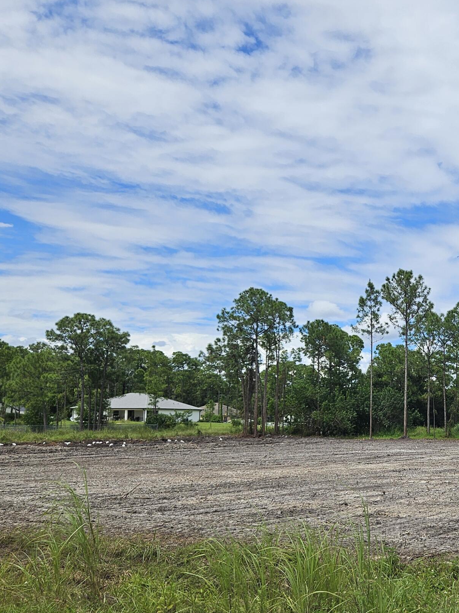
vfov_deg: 43.6
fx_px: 761
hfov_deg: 31.1
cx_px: 462
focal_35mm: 43
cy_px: 378
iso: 25
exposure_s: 1/3246
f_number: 1.8
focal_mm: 5.4
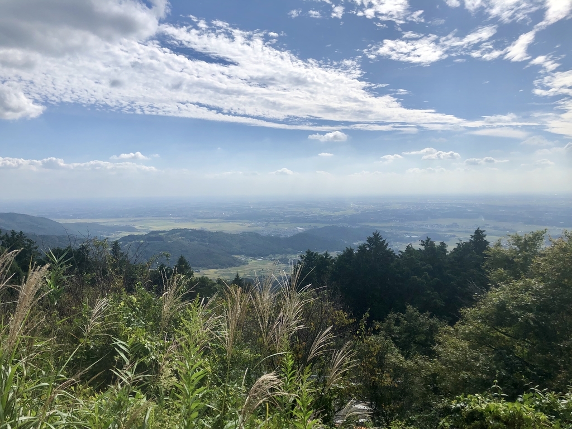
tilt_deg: -2.9
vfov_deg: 49.7
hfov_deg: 63.4
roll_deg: +1.2
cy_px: 214
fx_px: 463
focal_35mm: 28
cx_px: 286
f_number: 1.8
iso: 20
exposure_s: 1/4367
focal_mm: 3.99
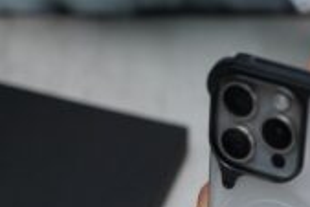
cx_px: 306
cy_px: 241
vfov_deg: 9.7
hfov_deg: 14.4
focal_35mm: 140
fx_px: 1207
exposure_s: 1/160
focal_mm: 59
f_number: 2.8
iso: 1600
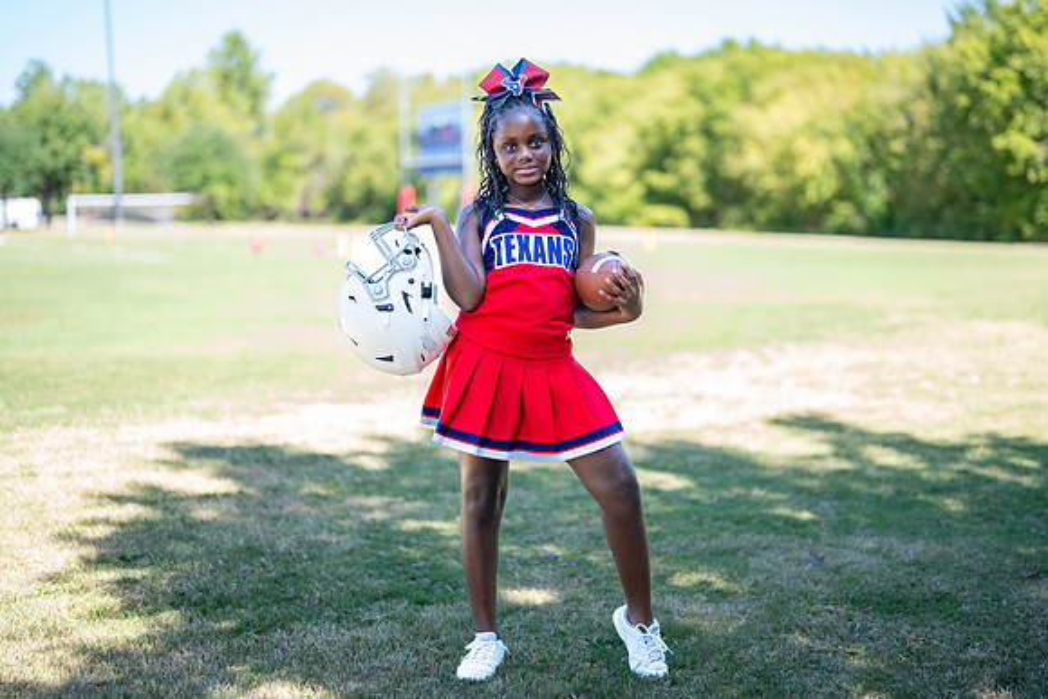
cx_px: 549
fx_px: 1542
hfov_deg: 37.5
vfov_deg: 25.5
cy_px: 338
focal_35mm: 53
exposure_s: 1/1000
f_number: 1.2
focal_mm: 50
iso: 100
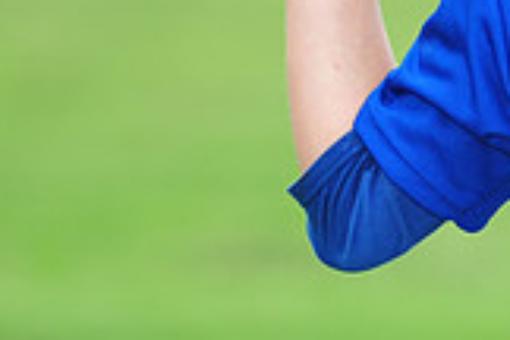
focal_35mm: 716
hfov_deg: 2.9
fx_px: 10143
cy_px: -167
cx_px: 689
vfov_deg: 1.9
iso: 400
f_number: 5
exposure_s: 1/500
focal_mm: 200
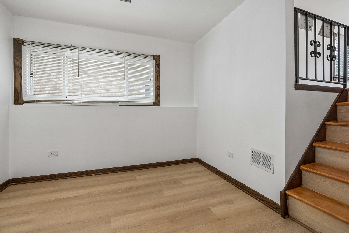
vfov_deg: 73.7
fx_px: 155
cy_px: 116
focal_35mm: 16
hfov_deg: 96.7
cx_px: 174
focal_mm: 16
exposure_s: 1/40
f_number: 8
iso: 400
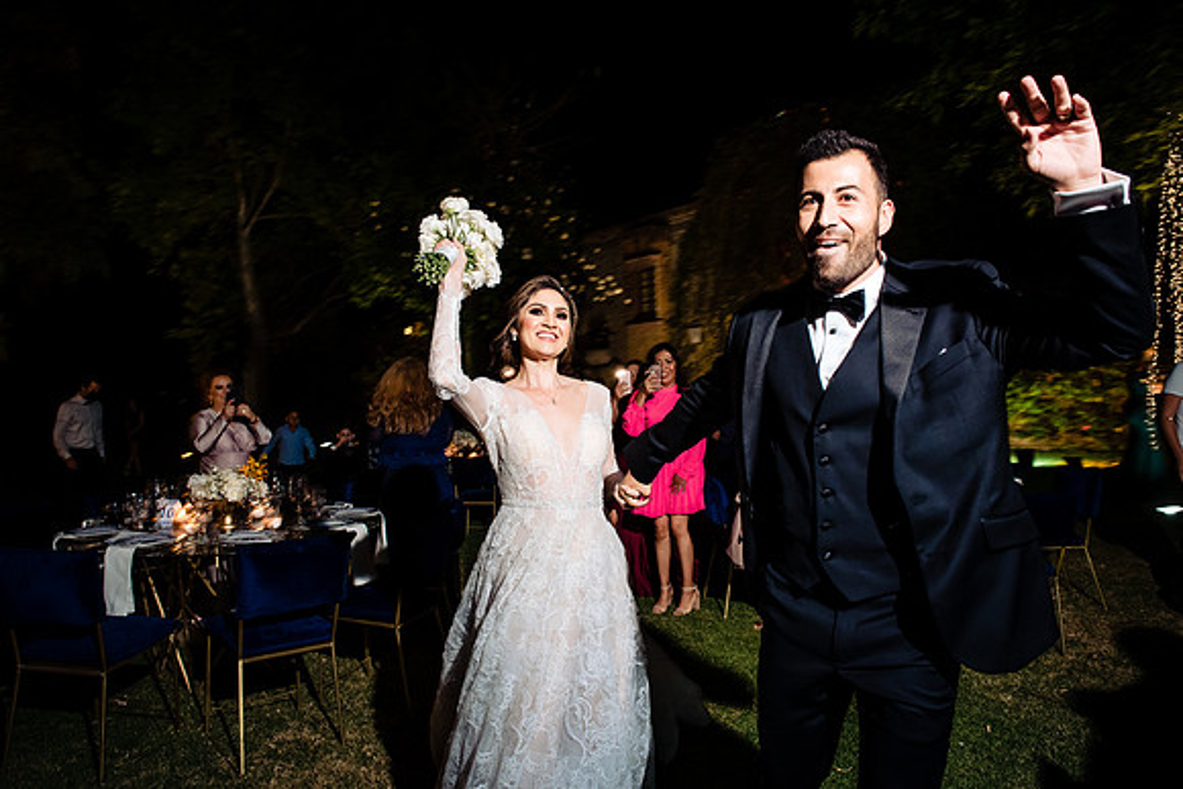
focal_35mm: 24
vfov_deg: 53.2
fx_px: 789
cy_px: 394
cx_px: 592
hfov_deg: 73.7
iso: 2000
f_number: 7.1
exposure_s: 1/60
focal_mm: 24
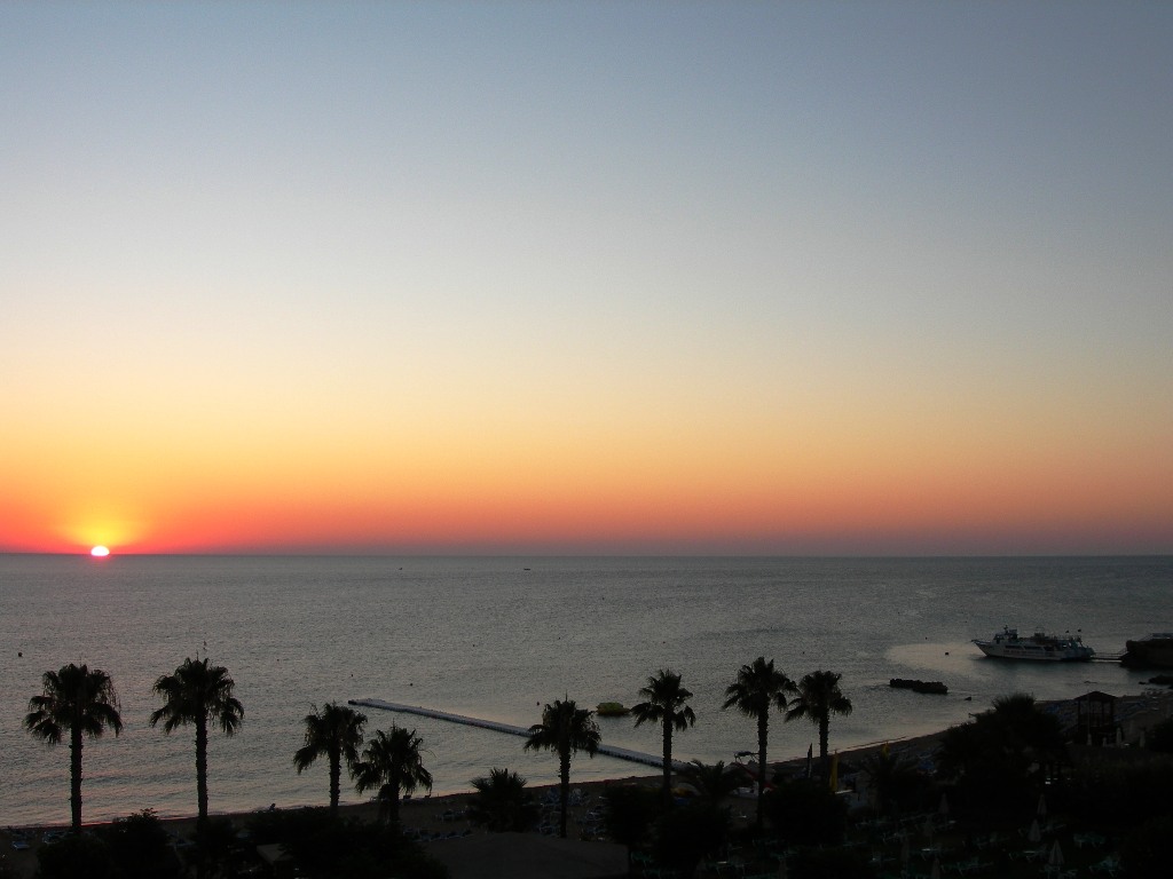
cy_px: 440
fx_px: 1288
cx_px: 586
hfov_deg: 49.0
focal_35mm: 38
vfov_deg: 37.7
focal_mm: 7.8
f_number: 4.8
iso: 50
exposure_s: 1/71
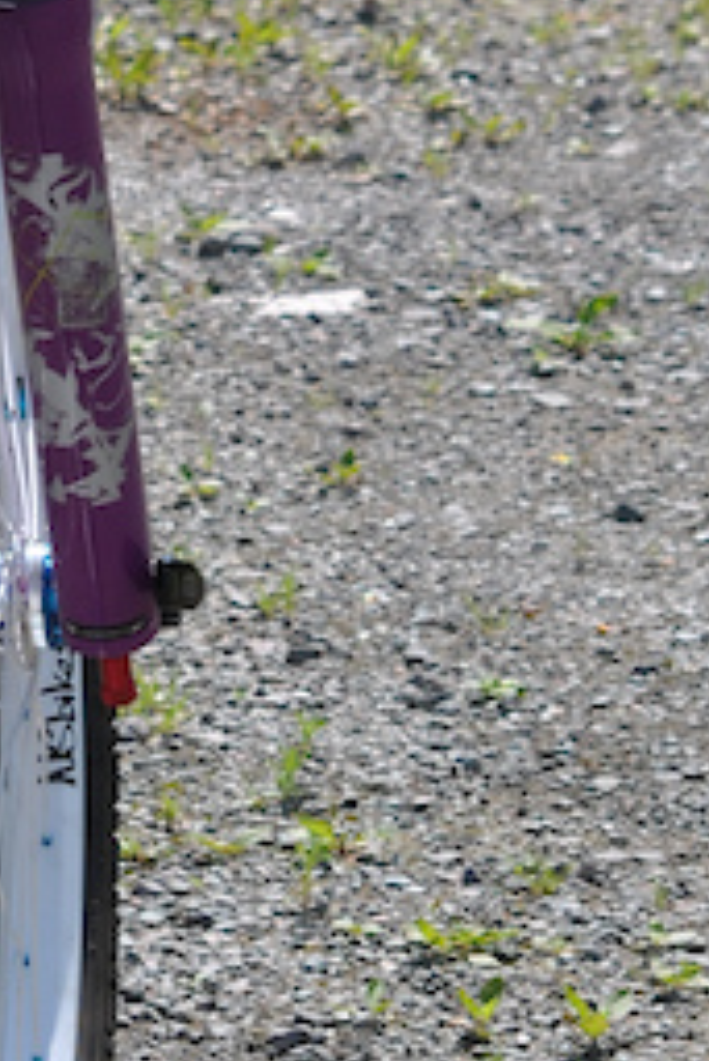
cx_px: -176
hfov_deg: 3.3
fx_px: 12390
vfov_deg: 4.9
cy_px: 597
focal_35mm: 420
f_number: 8
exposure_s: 1/250
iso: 100
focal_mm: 70
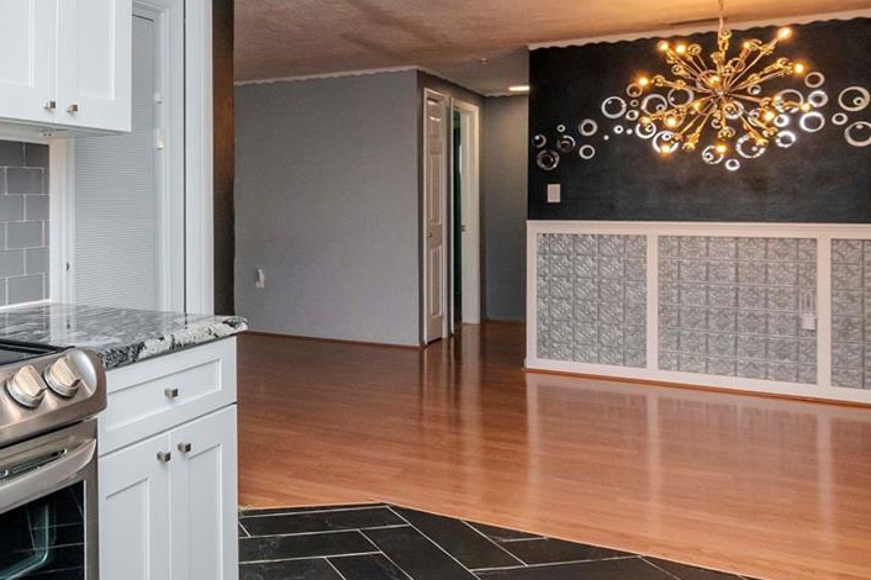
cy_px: 202
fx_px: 822
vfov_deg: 38.5
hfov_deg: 51.5
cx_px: 146
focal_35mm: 34
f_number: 8
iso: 500
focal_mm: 10
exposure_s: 1/125
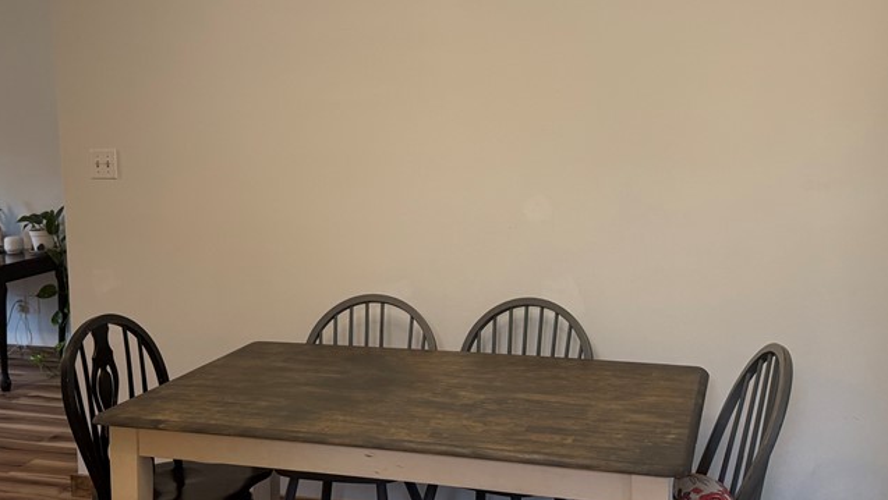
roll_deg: +2.0
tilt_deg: -5.0
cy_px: 199
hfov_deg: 48.3
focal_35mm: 42
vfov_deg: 28.3
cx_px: 418
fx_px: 989
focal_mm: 6.76
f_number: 1.78
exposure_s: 1/120
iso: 320
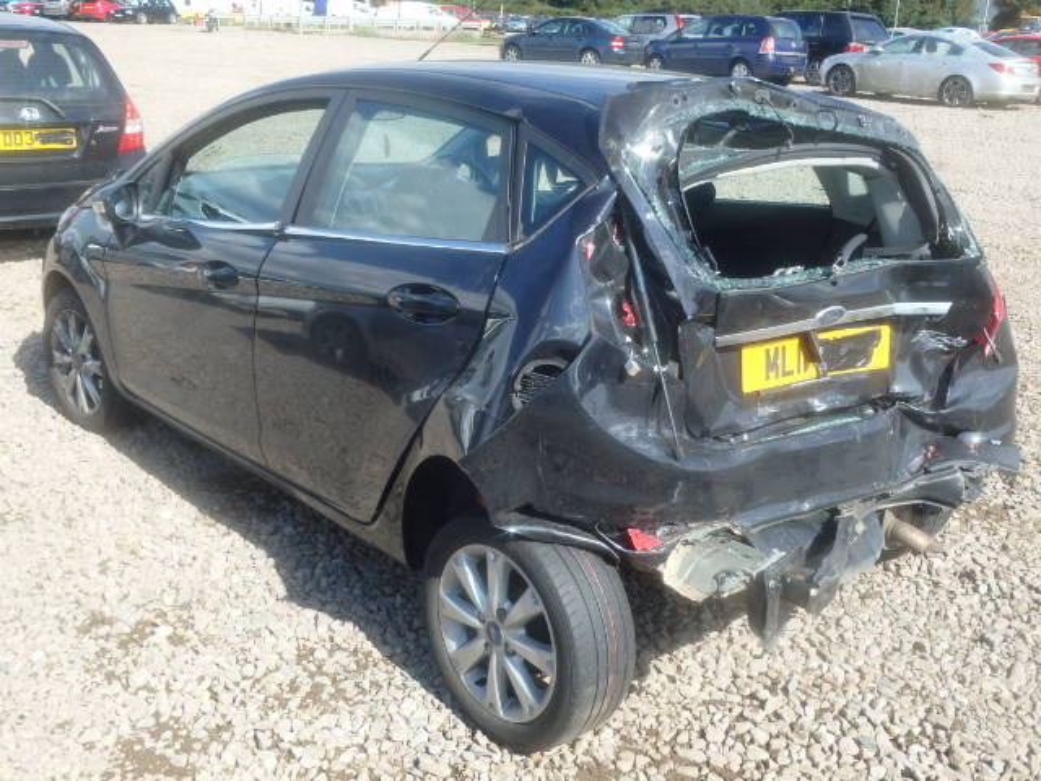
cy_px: 390
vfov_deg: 39.7
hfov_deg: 51.4
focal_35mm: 36
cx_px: 520
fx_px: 1083
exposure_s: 1/400
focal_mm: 6.4
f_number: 4.5
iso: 125
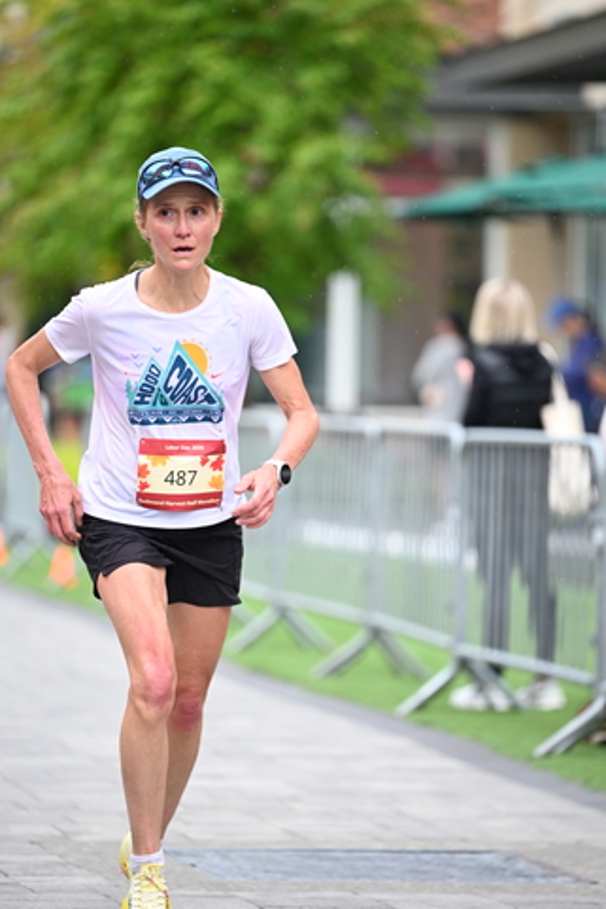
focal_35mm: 223
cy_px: 469
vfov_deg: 9.2
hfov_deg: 6.2
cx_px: 282
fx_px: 5626
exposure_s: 1/1250
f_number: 2.8
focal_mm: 195
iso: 1250
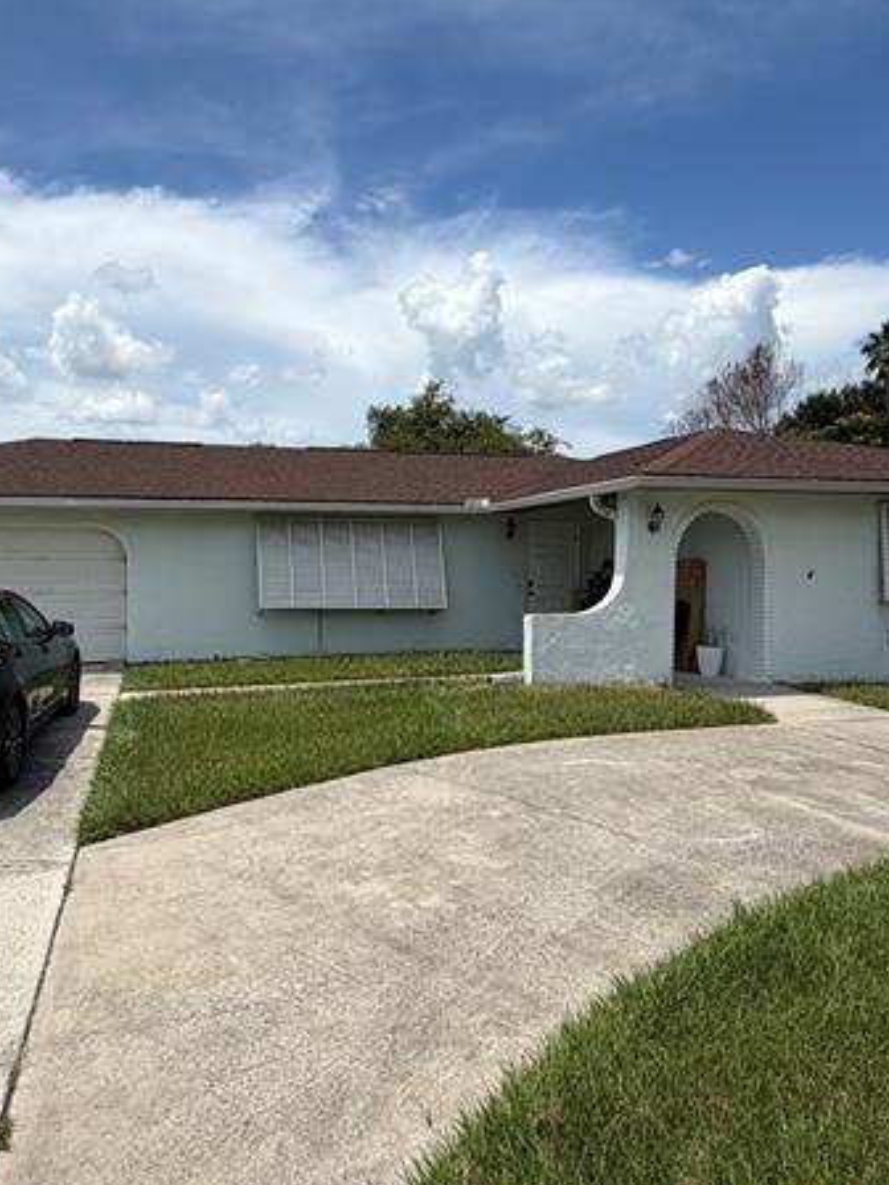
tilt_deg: -0.9
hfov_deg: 56.3
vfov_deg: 71.6
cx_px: 352
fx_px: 822
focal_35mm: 24
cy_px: 587
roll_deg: +0.0
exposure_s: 1/1534
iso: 20
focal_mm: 2.22
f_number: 2.2
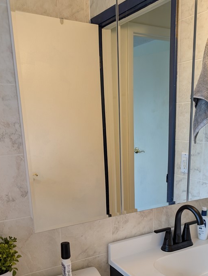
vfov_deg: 49.6
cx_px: 127
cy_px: 200
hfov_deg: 39.6
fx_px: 288
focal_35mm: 36
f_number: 1.68
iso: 54
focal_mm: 6.9
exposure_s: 1/40
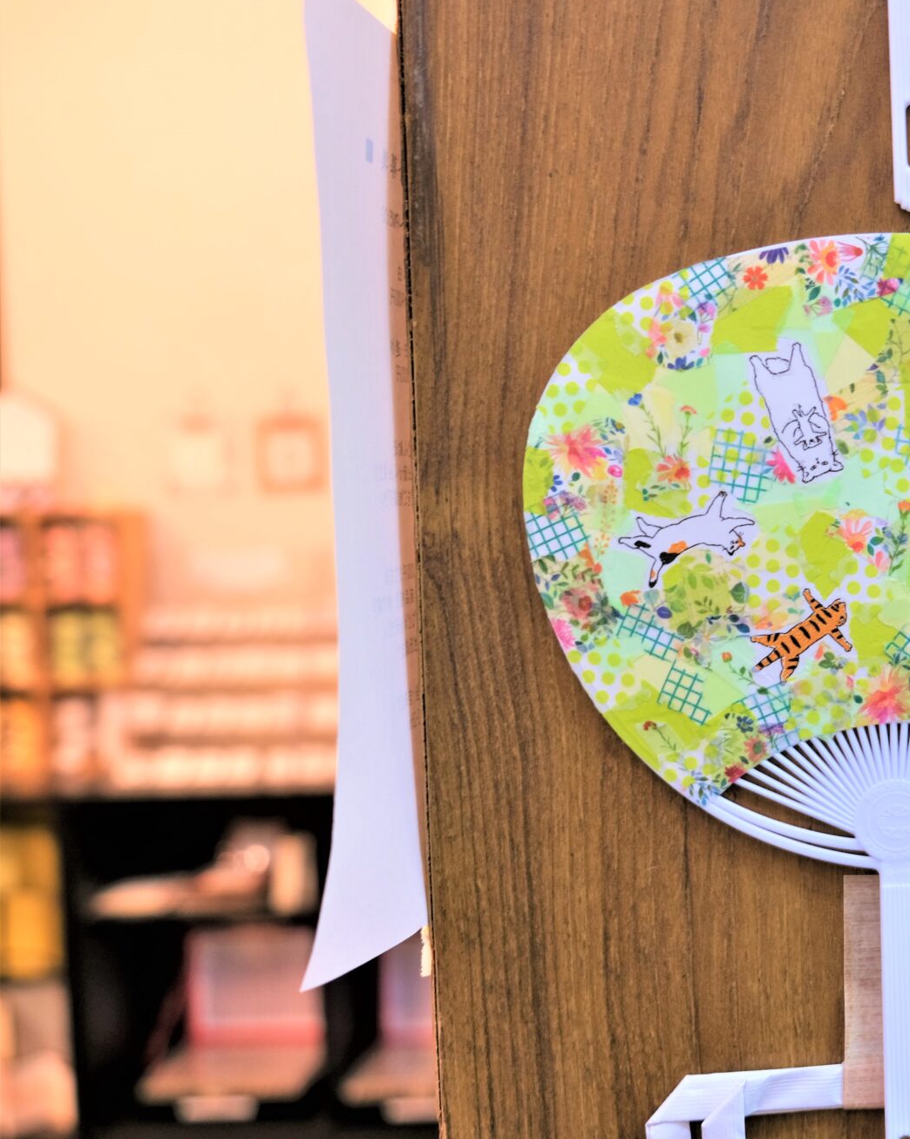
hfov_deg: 30.8
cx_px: 871
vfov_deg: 40.3
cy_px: 576
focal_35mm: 46
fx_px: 1549
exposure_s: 1/30
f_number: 3.2
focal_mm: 21.4
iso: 320
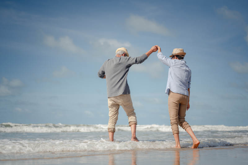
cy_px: 82
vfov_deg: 26.9
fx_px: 344
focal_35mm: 50
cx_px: 124
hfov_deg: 39.6
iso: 100
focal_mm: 50
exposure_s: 1/8000
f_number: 1.8
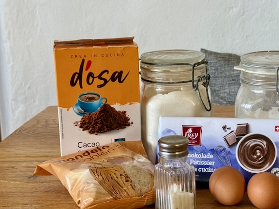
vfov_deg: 19.9
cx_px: 203
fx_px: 597
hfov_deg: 26.1
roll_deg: +1.1
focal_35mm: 74
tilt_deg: -12.9
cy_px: 100
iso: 100
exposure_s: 1/91
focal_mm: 6.76
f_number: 1.78
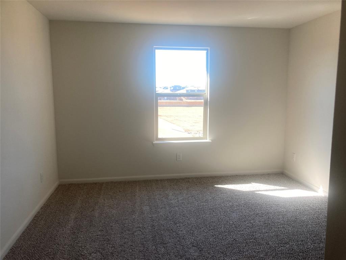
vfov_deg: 49.7
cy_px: 130
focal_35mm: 28
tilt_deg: -7.3
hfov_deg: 63.4
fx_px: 280
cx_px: 173
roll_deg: -1.4
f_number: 1.8
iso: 40
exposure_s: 1/120
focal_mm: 3.99
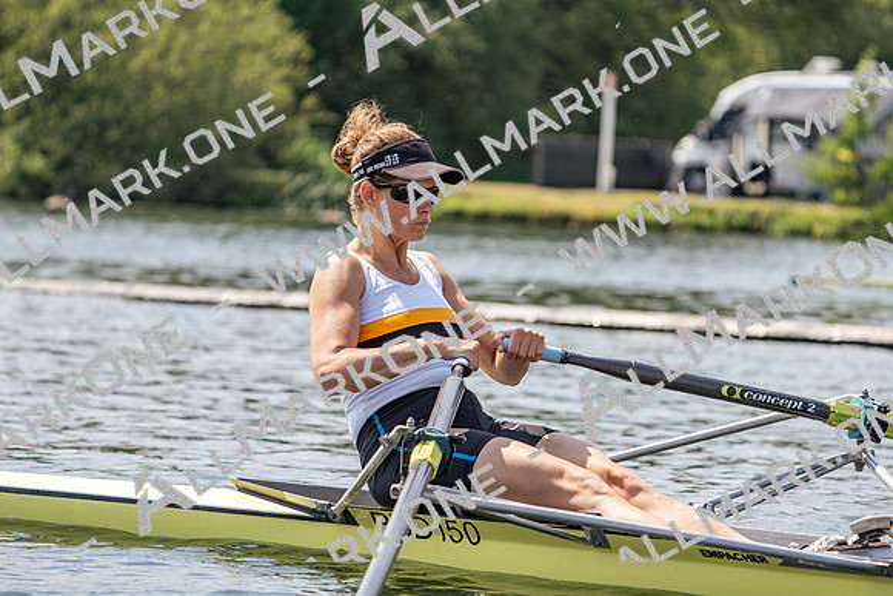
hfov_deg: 10.3
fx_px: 4962
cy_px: 298
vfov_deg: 6.9
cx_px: 446
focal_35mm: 200
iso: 250
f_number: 5.6
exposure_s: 1/1600
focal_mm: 200
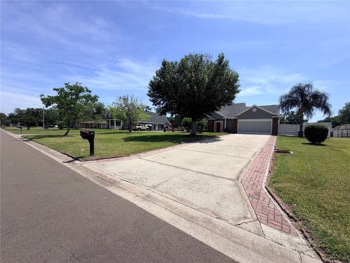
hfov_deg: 102.1
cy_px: 132
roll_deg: -1.9
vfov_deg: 85.7
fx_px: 142
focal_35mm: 14
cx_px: 175
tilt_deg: +2.7
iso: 20
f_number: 2.2
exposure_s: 1/1105
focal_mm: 2.22
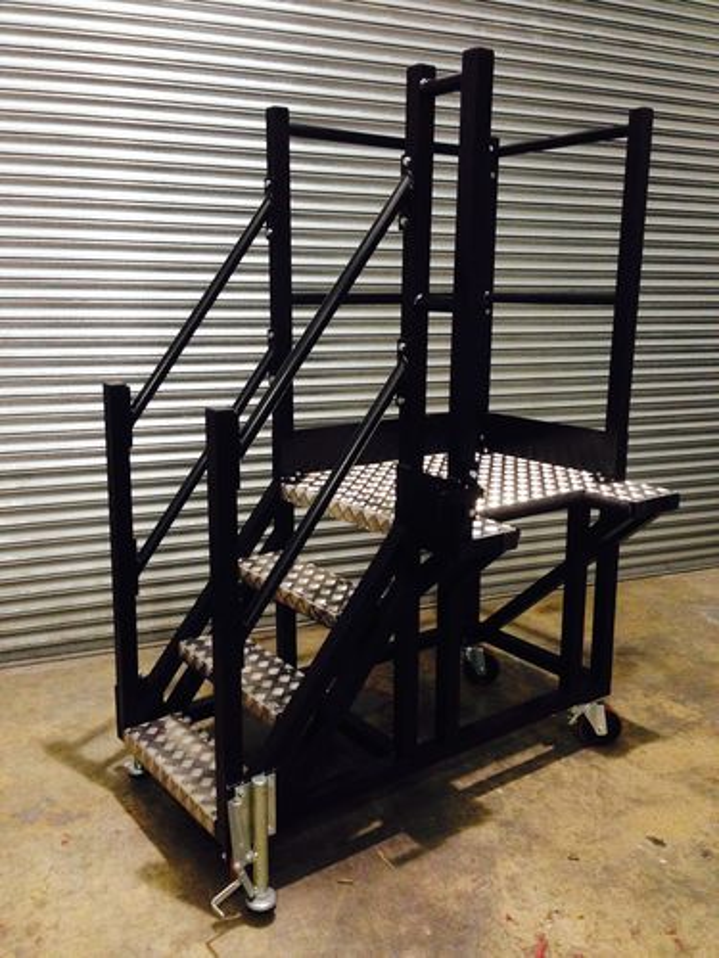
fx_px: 914
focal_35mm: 33
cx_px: 360
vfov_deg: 55.4
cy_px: 479
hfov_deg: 42.9
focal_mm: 4.12
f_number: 2.4
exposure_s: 1/20
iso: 320
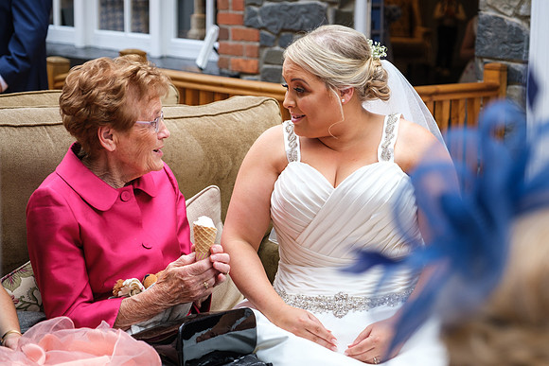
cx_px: 312
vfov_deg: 18.0
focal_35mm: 76
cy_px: 174
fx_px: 1159
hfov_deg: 26.6
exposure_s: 1/160
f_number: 2.8
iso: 400
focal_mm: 44.1
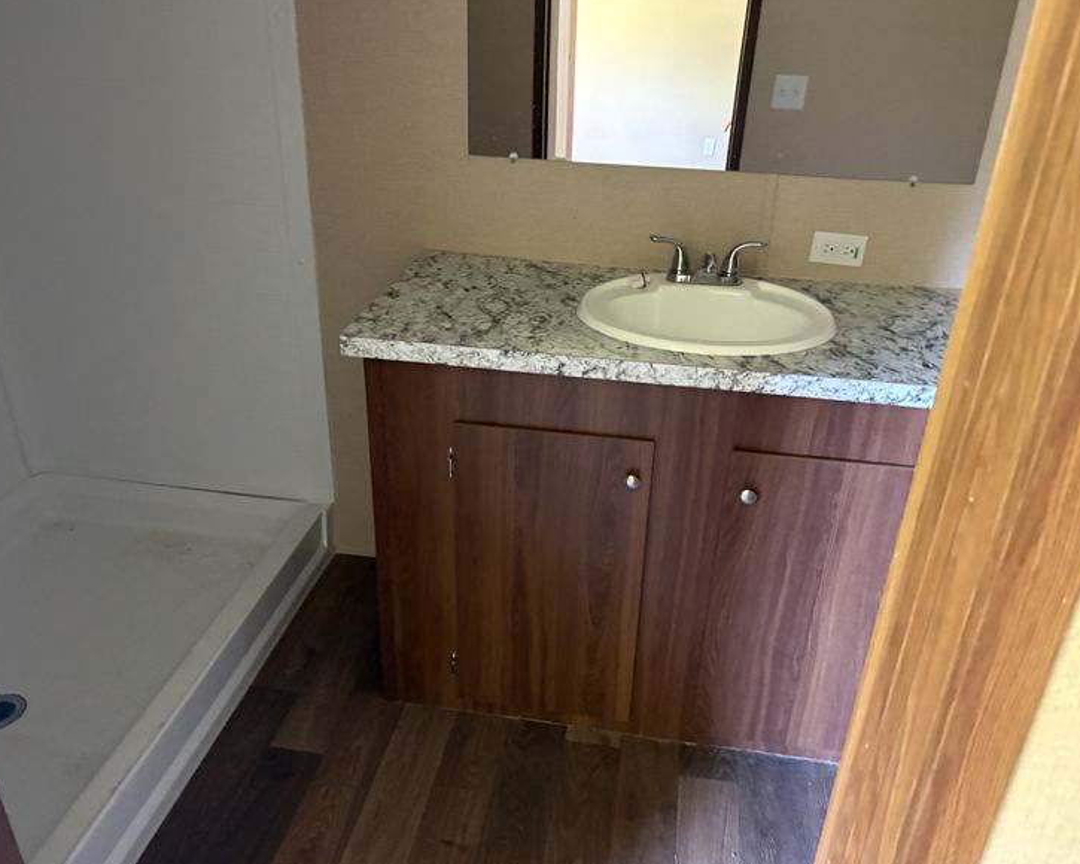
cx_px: 530
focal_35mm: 28
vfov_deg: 51.5
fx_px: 895
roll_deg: -3.0
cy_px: 439
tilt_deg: -28.5
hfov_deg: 62.2
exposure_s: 1/46
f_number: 1.6
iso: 1000
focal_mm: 5.96
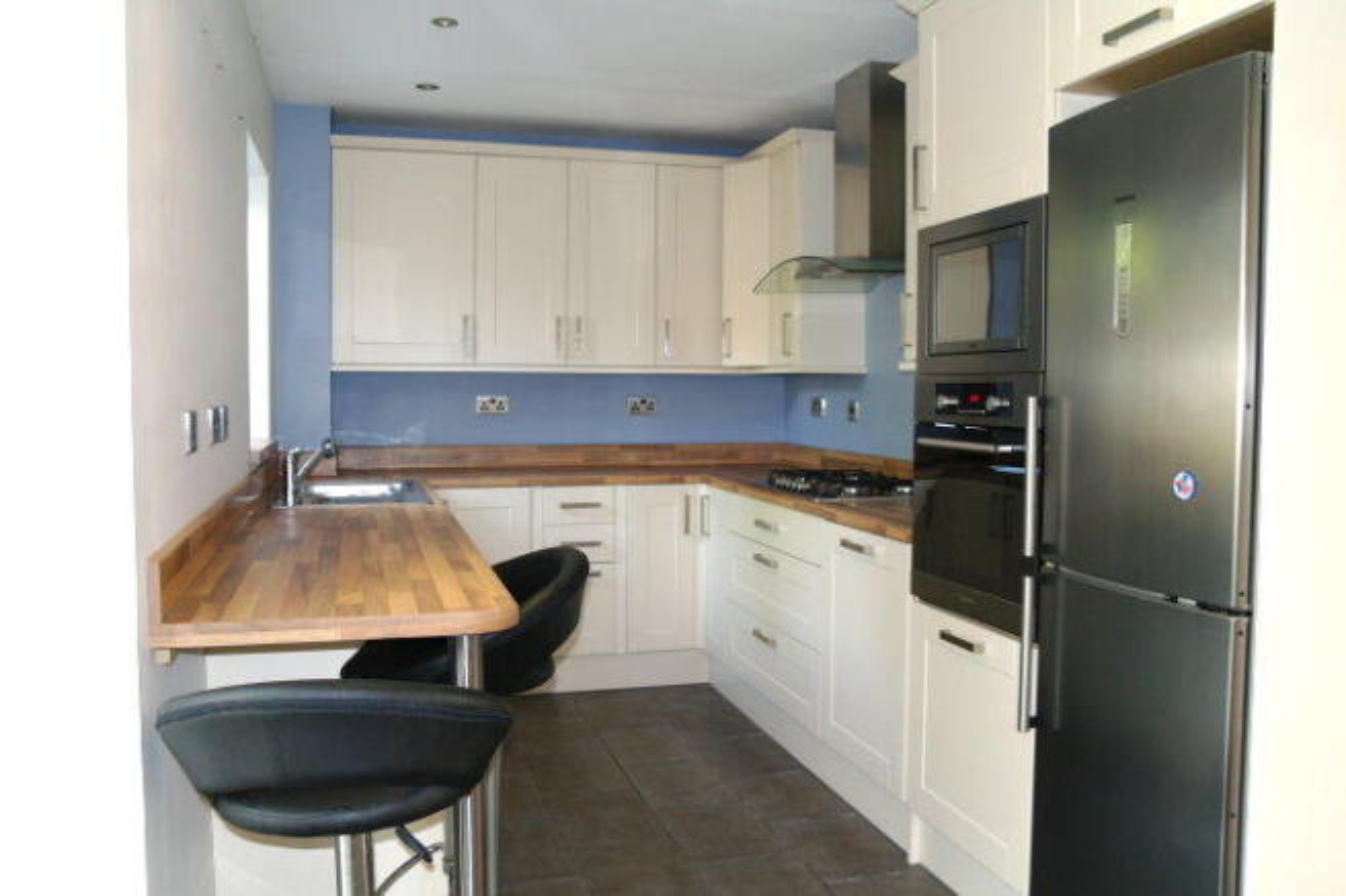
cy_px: 448
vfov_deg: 44.9
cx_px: 673
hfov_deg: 63.7
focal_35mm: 29
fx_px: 1084
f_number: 3.8
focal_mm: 19
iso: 400
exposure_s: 1/40
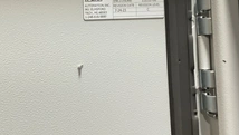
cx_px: 107
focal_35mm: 63
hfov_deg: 33.3
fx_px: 400
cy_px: 20
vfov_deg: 18.9
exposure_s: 1/24
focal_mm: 3.3
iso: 800
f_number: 2.4
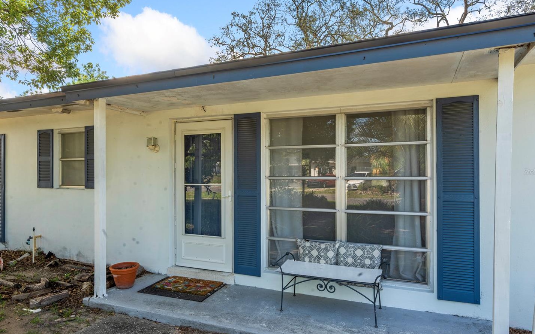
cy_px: 171
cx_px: 258
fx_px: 350
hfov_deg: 74.8
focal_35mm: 24
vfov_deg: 51.1
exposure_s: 1/60
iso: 100
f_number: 16
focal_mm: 21
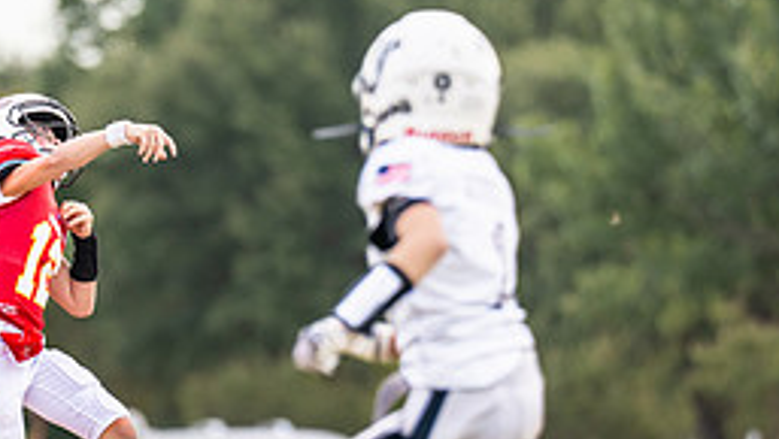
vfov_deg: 1.7
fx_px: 14945
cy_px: 305
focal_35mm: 723
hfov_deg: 3.0
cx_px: 118
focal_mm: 200
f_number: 2.8
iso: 160
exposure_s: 1/1600
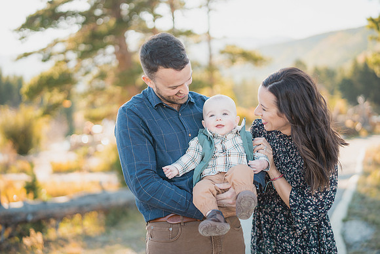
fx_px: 575
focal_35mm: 54
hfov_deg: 36.6
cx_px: 190
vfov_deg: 24.9
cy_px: 127
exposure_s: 1/1250
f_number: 1.4
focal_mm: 50
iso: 100
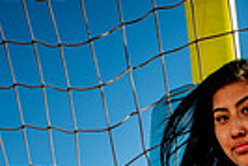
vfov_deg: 9.1
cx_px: 278
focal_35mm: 135
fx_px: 931
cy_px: 405
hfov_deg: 14.8
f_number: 5.6
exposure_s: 1/320
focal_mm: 40
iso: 125
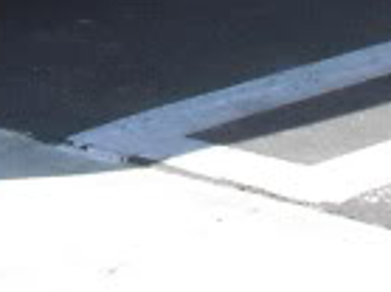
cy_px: -497
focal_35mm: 265
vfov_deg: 5.4
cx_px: -174
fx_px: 2991
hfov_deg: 7.4
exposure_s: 1/800
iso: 200
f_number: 3.1
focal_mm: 6.3
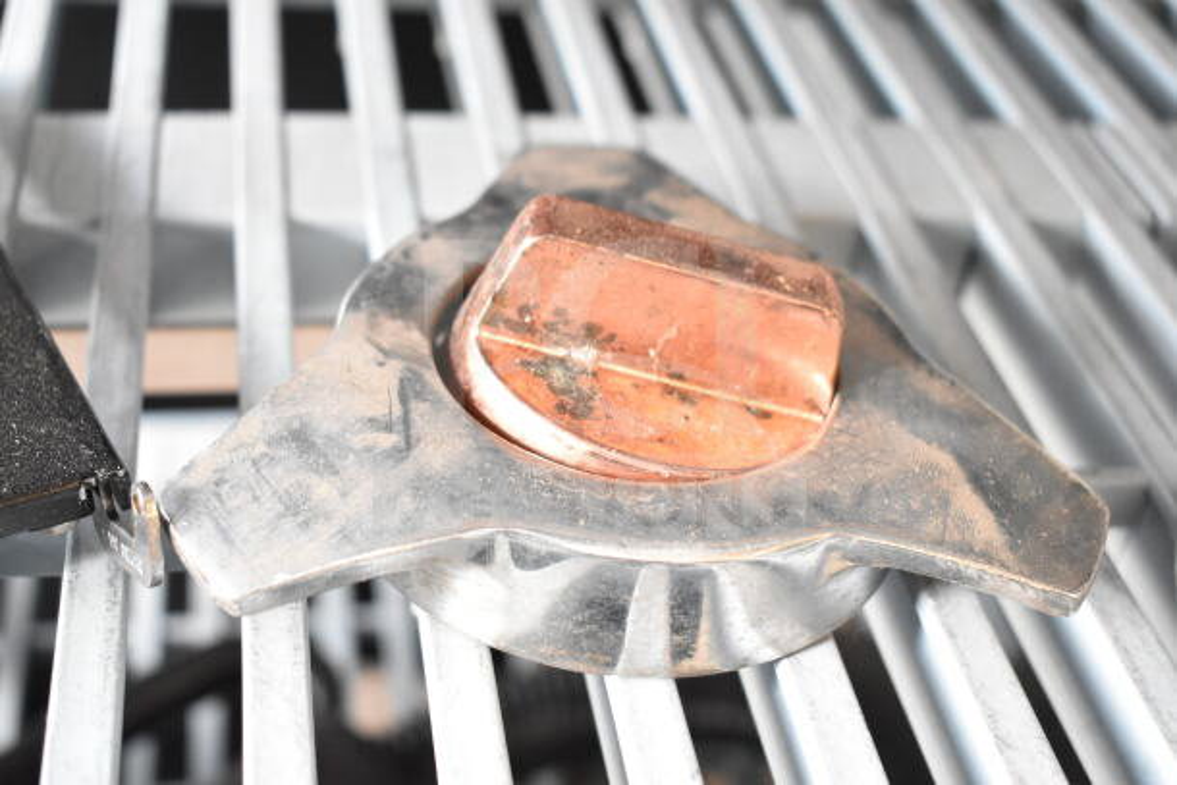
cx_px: 588
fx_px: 1668
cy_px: 392
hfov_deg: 38.9
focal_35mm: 51
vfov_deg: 26.5
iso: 2500
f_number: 4.5
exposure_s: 1/50
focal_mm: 34
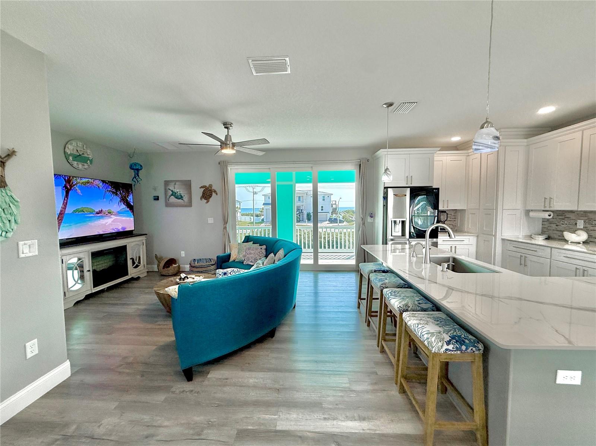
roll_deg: +0.6
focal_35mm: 14
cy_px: 223
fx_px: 241
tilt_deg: -3.4
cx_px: 298
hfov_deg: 102.1
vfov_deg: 85.6
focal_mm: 2.22
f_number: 2.2
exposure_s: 1/297
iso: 64
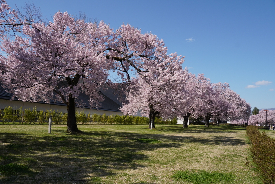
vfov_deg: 43.7
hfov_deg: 61.9
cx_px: 138
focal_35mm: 30
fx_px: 229
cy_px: 92
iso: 320
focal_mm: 20
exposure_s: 1/1000
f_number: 8
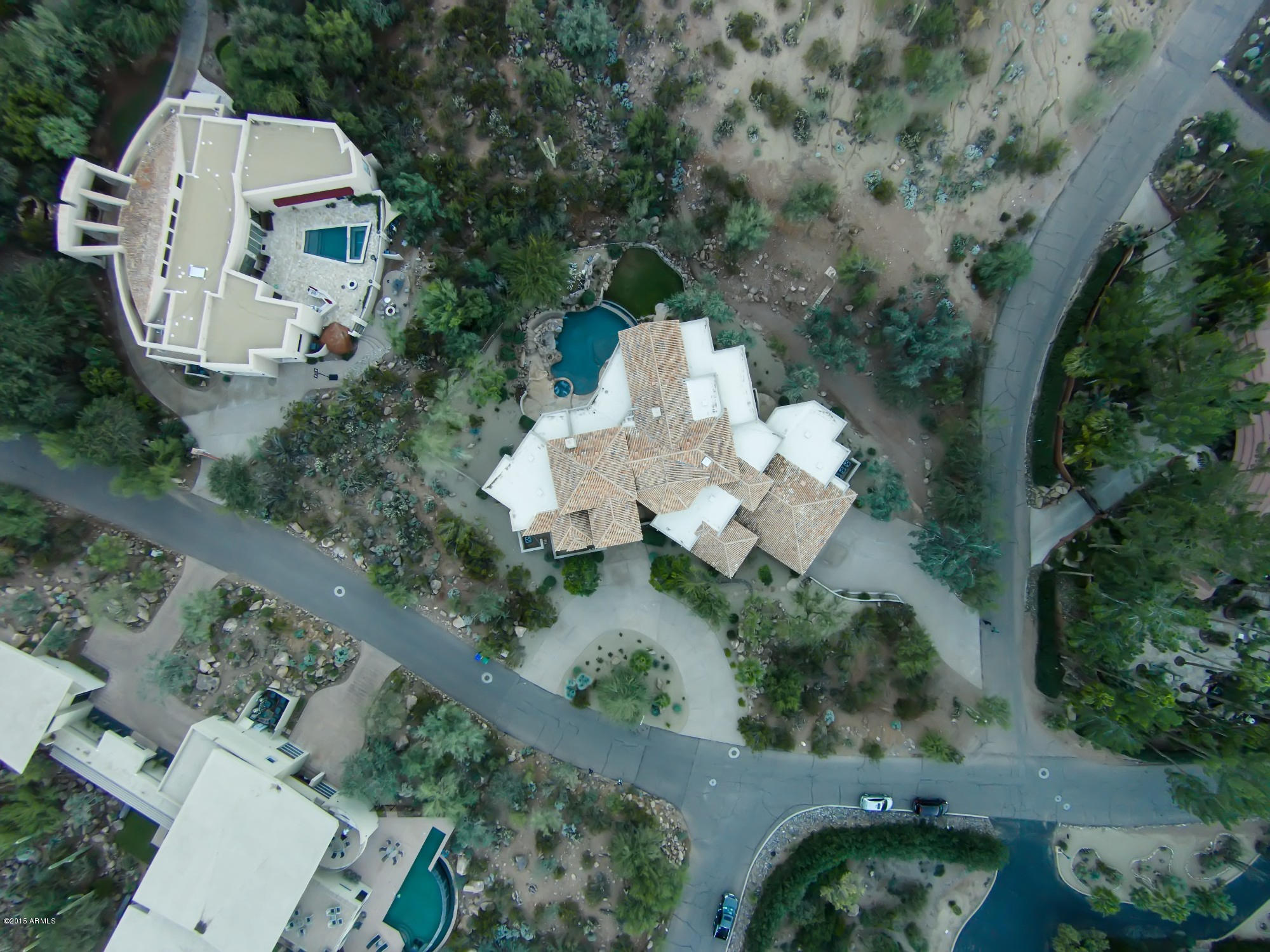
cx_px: 635
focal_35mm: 30
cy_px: 476
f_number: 2.8
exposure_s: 1/140
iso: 100
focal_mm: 5
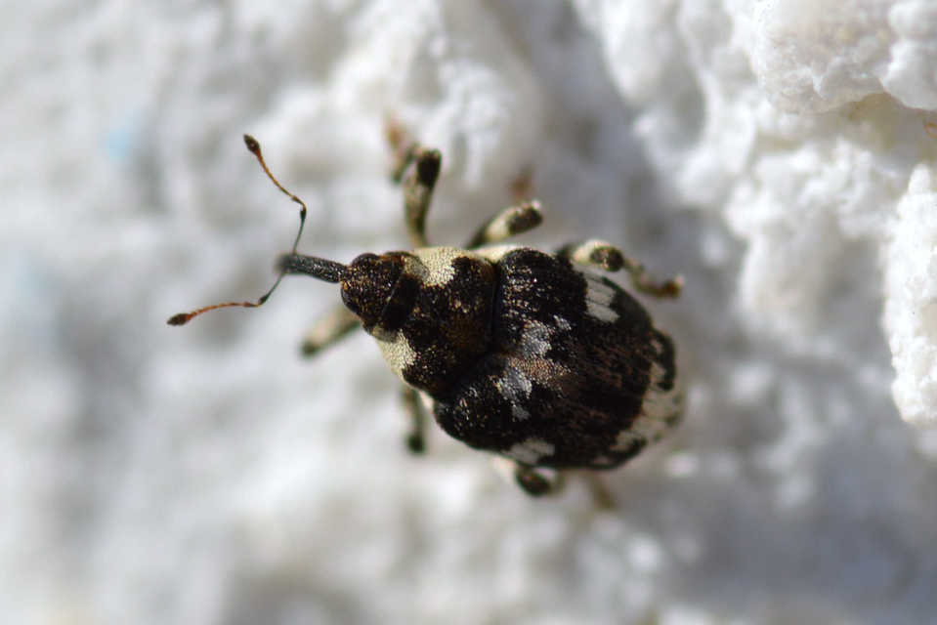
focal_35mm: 150
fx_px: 3905
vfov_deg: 9.2
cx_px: 468
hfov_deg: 13.7
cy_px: 312
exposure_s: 1/400
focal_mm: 100
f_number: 14
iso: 100
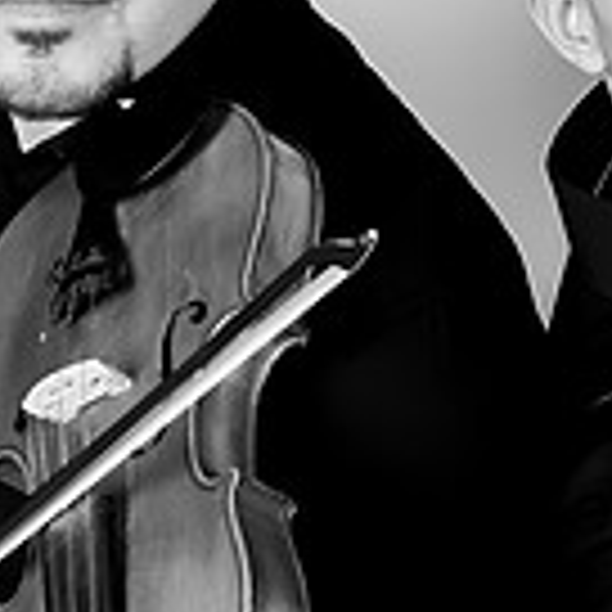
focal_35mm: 132
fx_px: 2640
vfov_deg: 12.9
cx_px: 844
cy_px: -111
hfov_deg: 12.7
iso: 100
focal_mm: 24
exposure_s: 1/80
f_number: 6.3
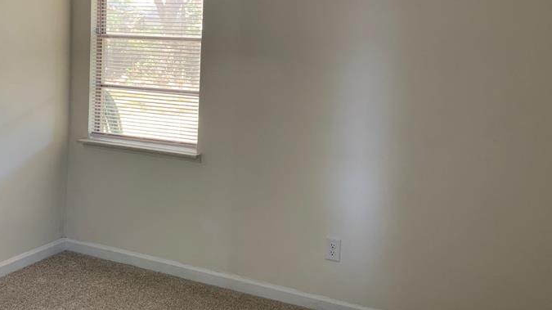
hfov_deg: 46.9
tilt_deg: -5.0
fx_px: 629
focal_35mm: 43
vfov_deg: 27.5
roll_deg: -1.8
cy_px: 102
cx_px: 205
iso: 160
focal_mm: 4.25
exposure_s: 1/60
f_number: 1.8
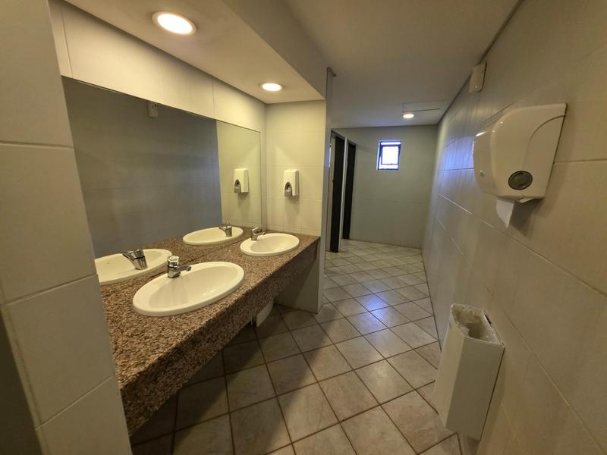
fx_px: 228
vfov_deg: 89.9
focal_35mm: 13
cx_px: 304
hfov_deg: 106.2
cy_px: 228
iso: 160
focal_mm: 2.2
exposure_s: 1/50
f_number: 1.9
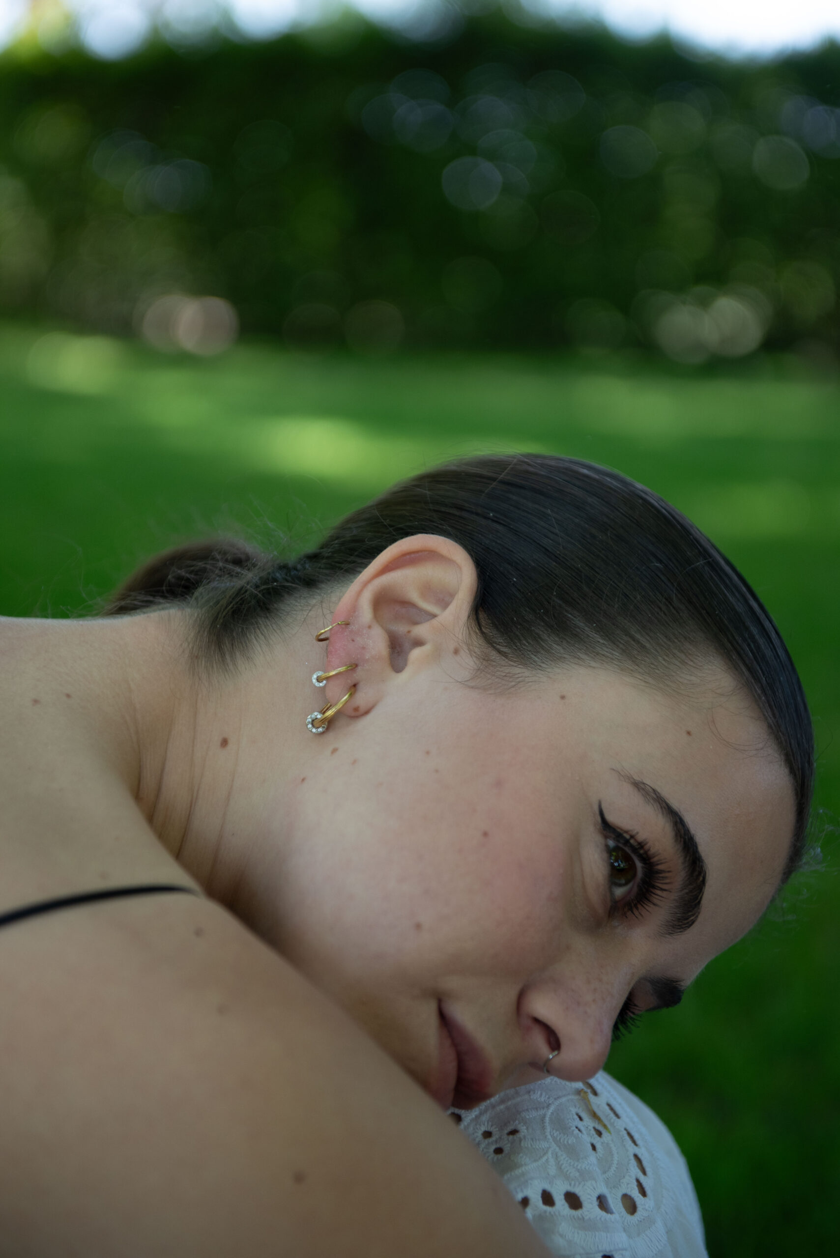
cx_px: 420
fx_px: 2447
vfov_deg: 28.8
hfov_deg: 19.5
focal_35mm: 70
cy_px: 629
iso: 500
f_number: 3.5
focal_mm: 70
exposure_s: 1/400
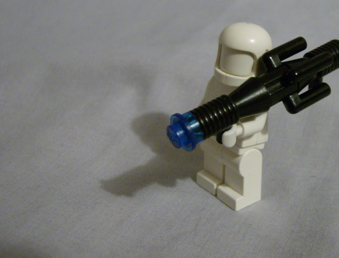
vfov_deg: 25.7
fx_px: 561
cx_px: 255
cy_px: 85
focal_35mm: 57
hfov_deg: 33.0
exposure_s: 1/13.7
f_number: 2.8
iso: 200
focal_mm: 6
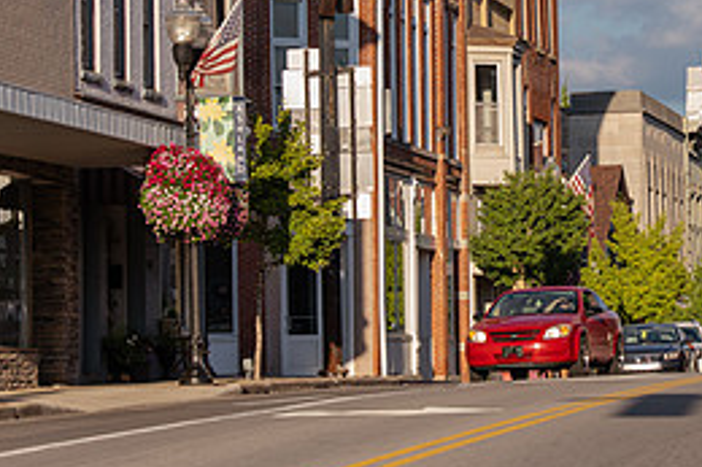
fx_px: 3741
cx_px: 605
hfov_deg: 10.7
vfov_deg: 7.1
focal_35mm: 192
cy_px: 53
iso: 31
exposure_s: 1/160
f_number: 5.6
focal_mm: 86
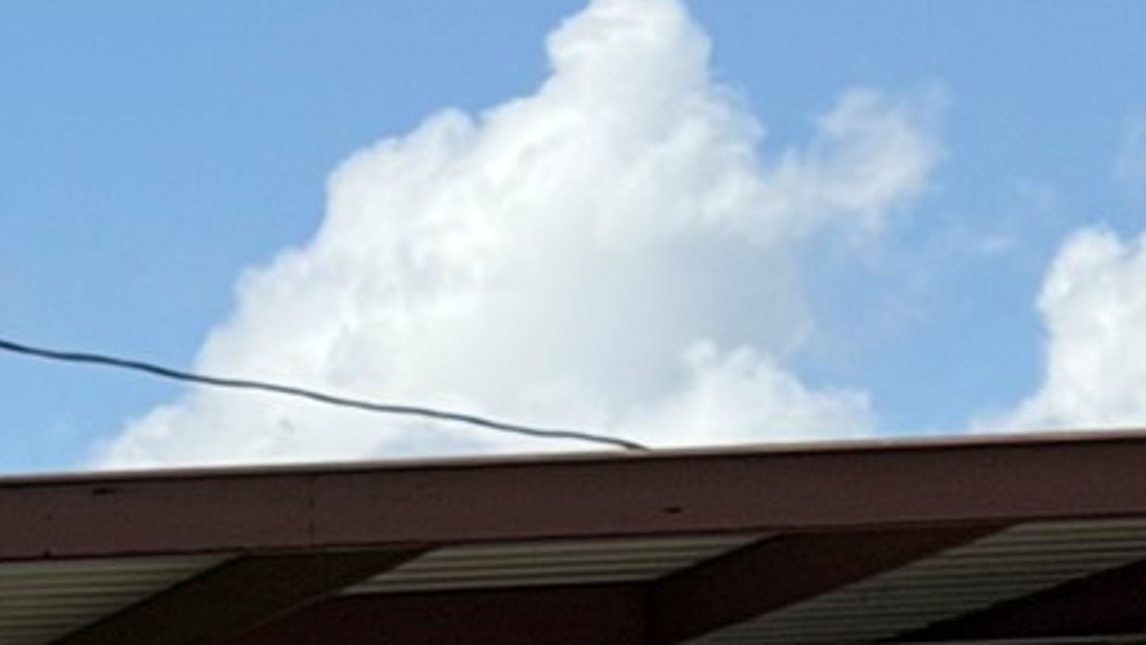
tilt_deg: +0.8
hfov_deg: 7.6
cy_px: 1399
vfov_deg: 4.6
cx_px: -1656
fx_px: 7961
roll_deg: -0.6
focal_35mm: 262
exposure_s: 1/6024
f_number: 1.78
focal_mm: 6.76
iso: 64
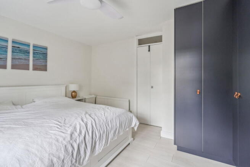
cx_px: 125
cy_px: 84
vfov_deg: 73.8
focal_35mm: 16
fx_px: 111
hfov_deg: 96.7
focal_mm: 16
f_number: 5.6
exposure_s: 1/20
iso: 640
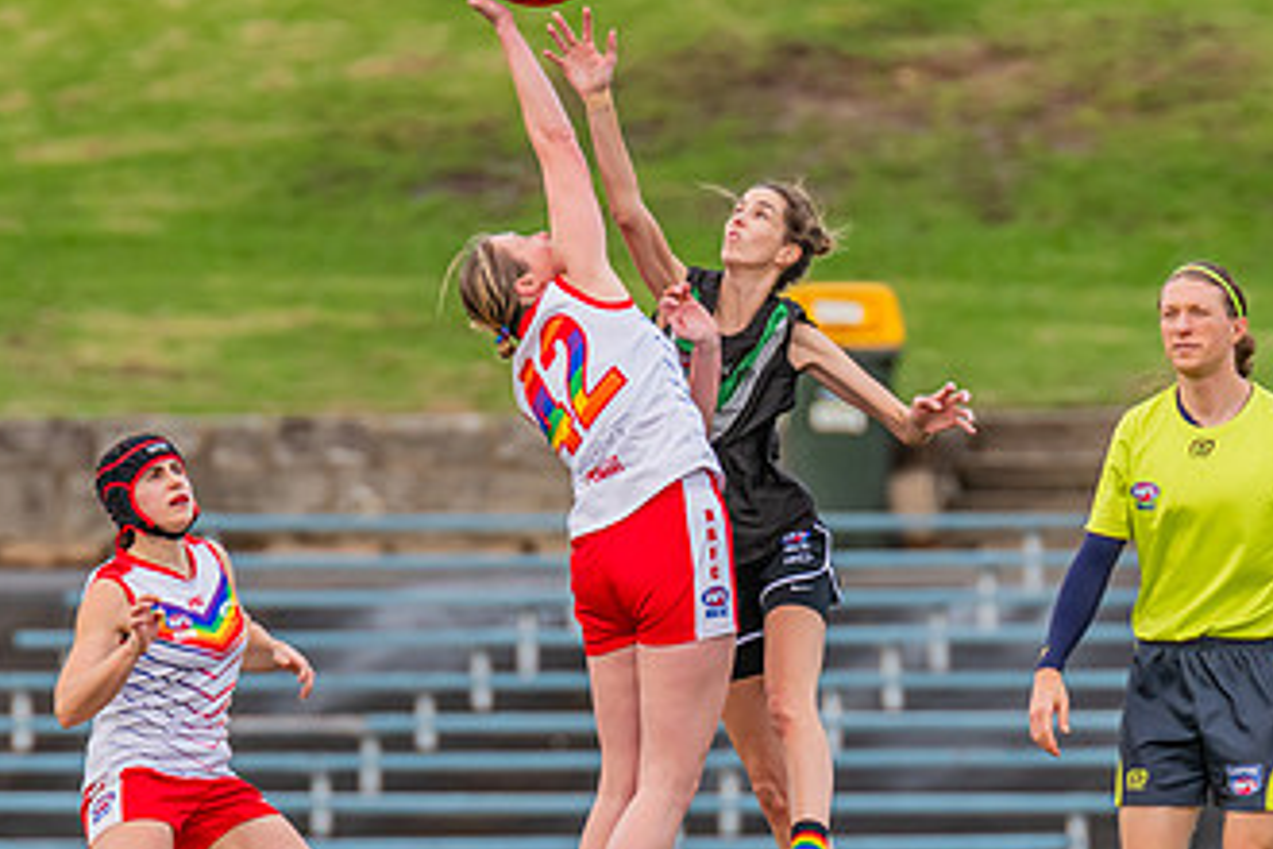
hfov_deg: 2.1
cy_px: 511
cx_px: 709
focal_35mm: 995
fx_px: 35182
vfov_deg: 1.4
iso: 800
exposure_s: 1/1000
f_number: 6.3
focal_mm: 420
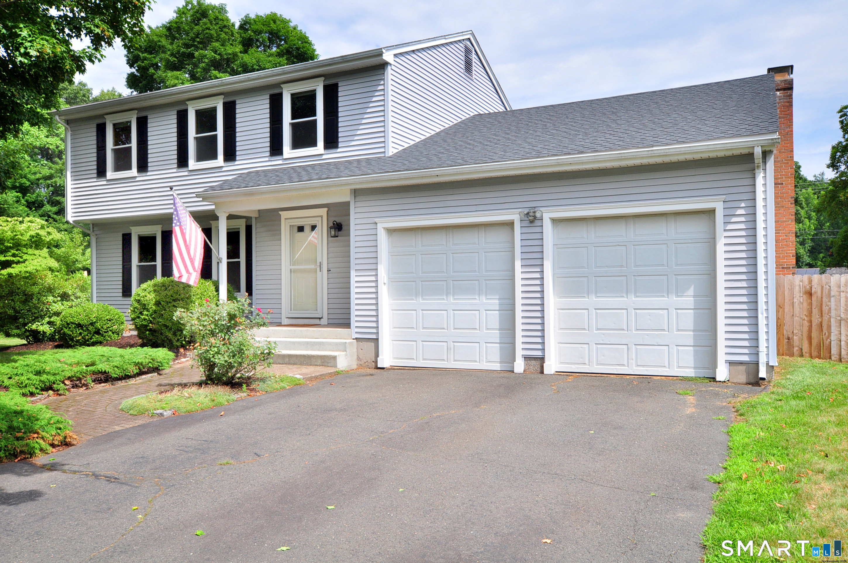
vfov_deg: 43.5
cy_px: 282
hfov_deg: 62.0
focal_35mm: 30
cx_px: 424
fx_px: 706
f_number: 9
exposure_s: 1/320
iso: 250
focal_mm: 20
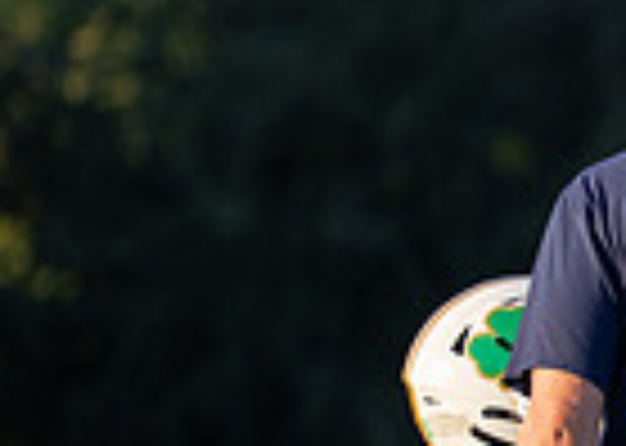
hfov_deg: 2.4
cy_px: 551
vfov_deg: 1.7
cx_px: 1438
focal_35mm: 848
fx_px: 15062
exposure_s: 1/1000
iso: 125
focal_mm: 176
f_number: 2.8
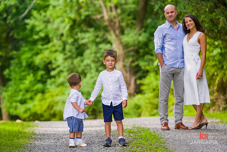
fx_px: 1053
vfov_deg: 8.2
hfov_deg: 12.3
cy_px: 81
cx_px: 106
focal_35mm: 167
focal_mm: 155
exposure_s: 1/640
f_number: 4
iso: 200
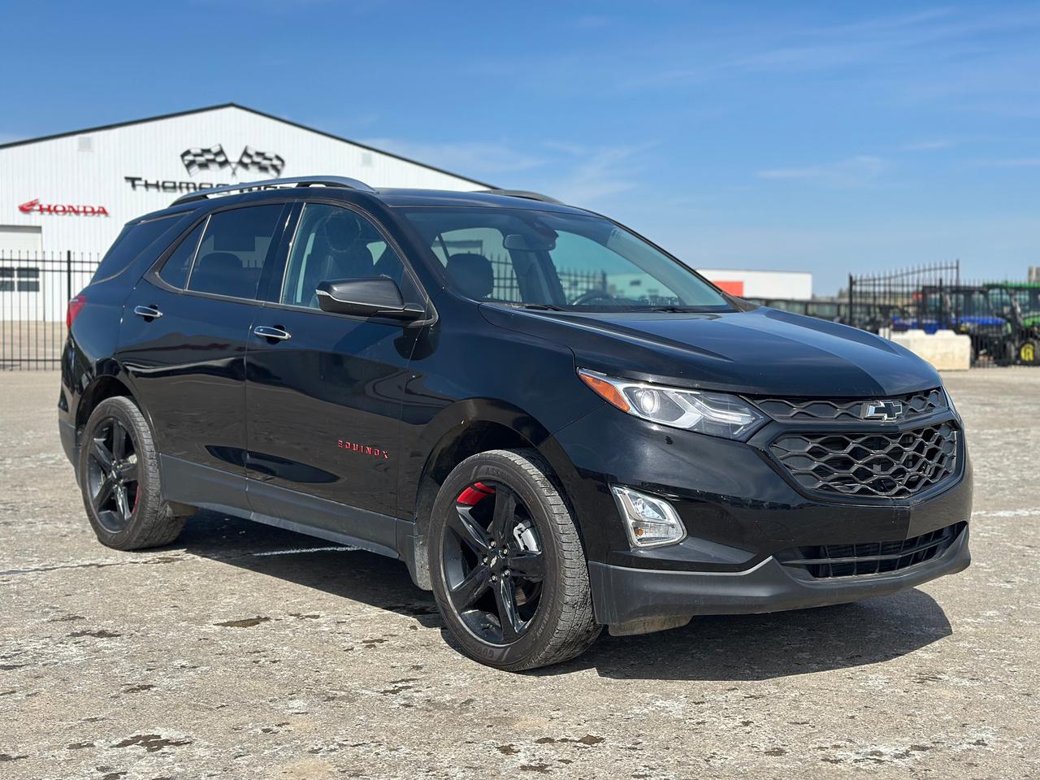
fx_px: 1442
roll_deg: -0.1
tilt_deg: -2.9
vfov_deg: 30.3
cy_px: 390
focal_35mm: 48
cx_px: 520
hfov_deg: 39.7
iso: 100
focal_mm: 6.86
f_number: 1.78
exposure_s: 1/5263
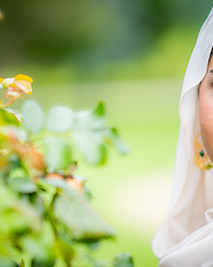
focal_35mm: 158
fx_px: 1246
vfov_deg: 12.2
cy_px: 166
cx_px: 114
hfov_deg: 9.8
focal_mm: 85
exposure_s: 1/2000
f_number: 1.4
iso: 100
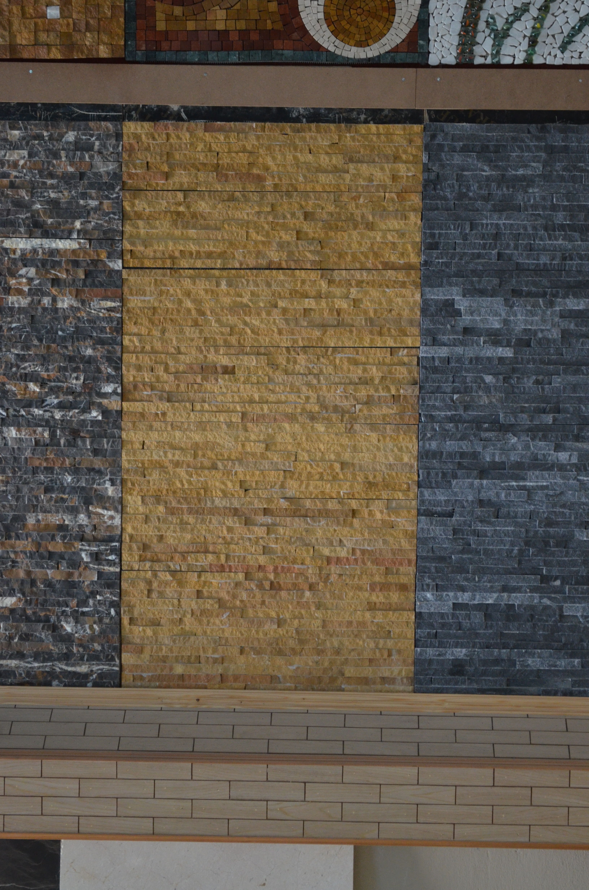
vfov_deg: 24.7
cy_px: 445
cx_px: 294
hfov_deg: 16.5
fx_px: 2034
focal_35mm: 82
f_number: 5.6
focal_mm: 55
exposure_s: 1/30
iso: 1400
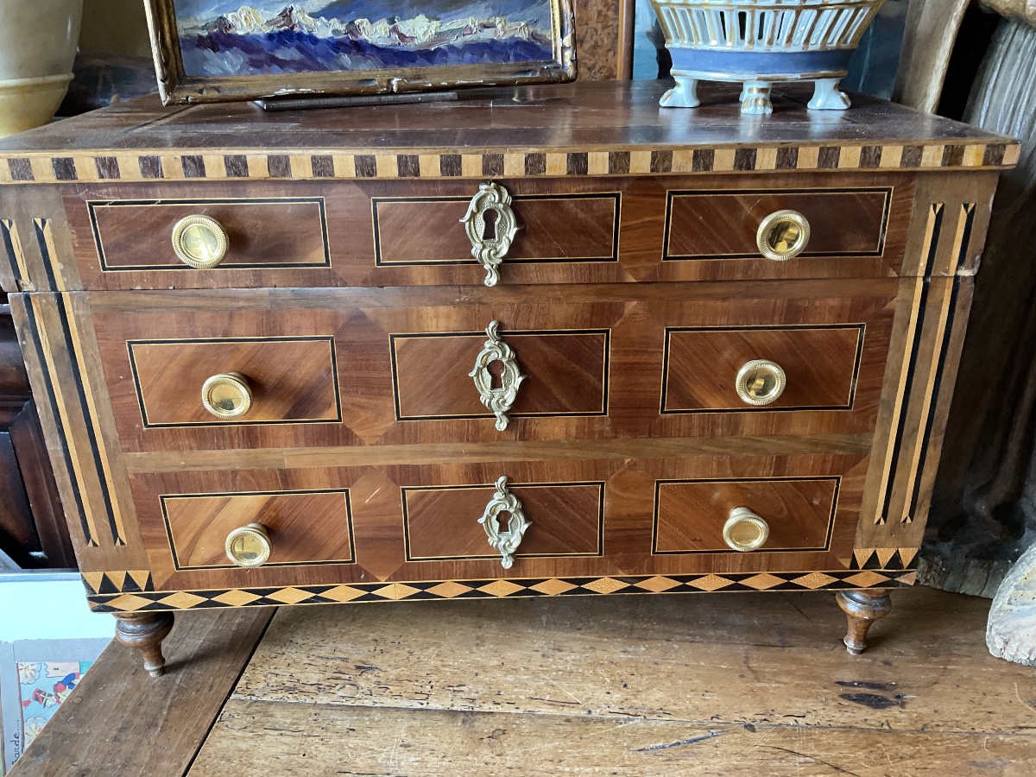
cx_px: 518
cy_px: 388
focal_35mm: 29
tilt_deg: -22.8
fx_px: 868
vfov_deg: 48.2
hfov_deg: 61.7
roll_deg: +0.7
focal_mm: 3
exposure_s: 1/60
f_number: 1.8
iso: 125
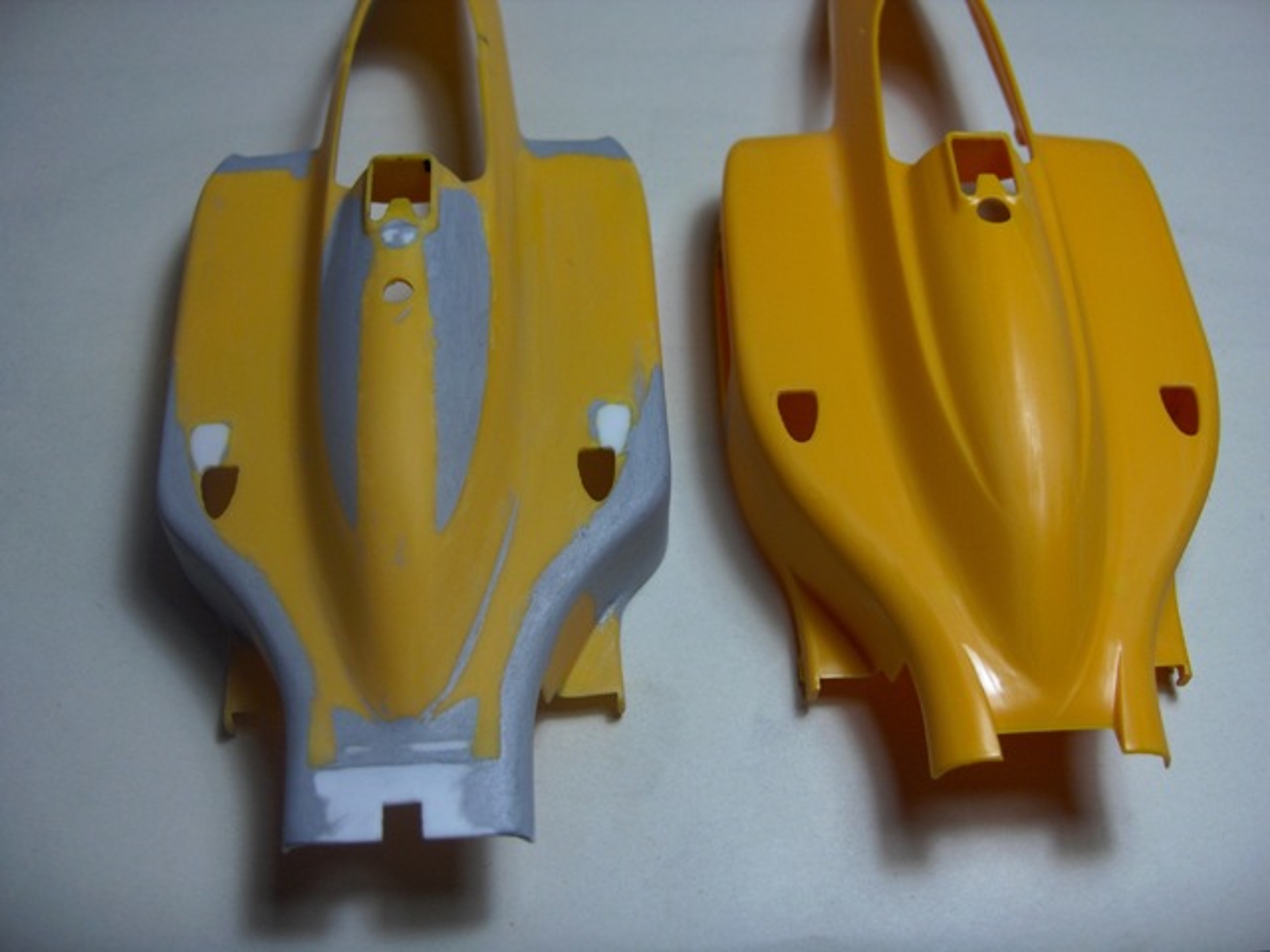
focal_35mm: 39
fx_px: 1431
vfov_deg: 36.8
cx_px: 635
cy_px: 476
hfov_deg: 47.9
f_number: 2.8
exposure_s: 1/107
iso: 100
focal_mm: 8
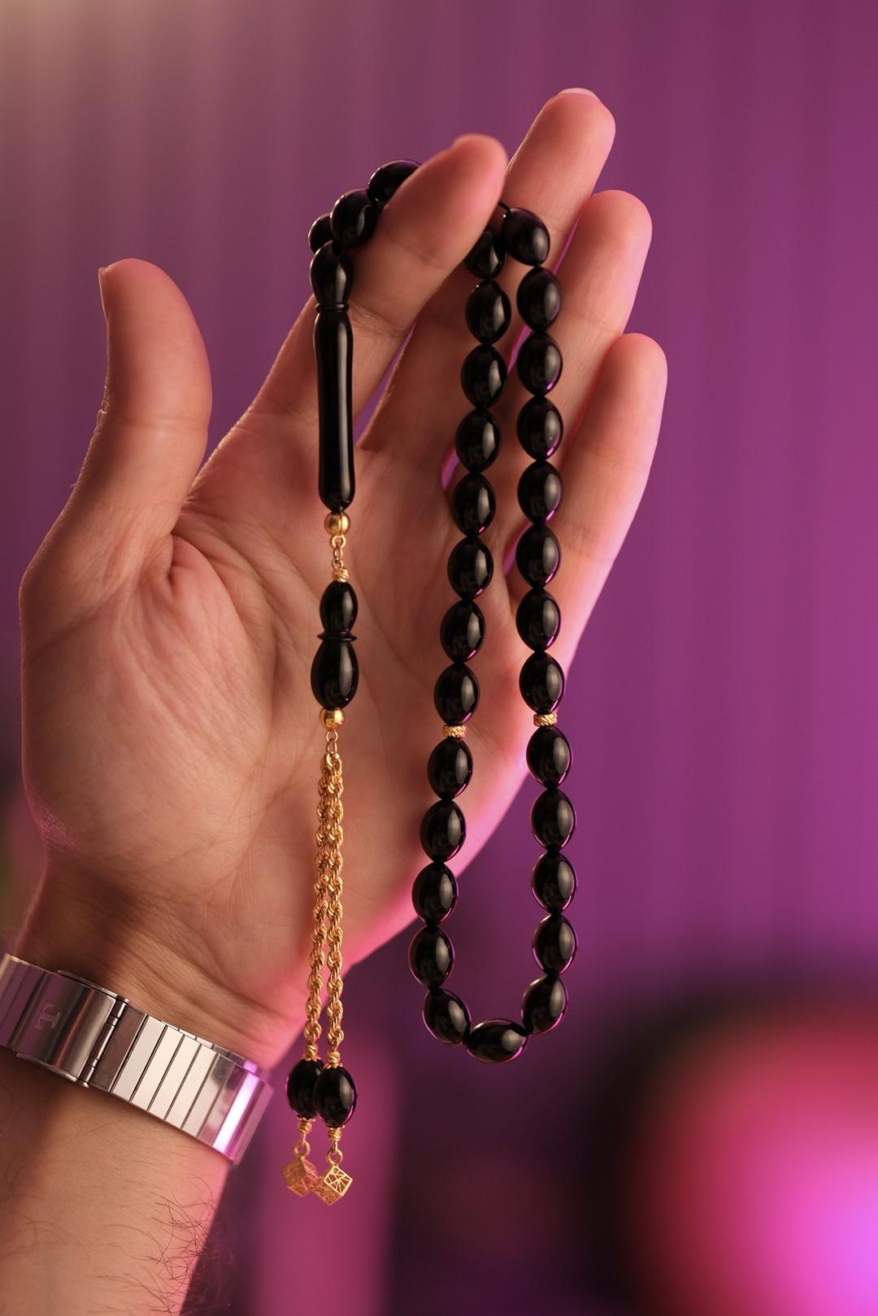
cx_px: 439
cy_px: 658
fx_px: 3073
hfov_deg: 16.3
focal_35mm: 84
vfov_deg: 24.2
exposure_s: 1/100
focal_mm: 56
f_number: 1.2
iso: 320
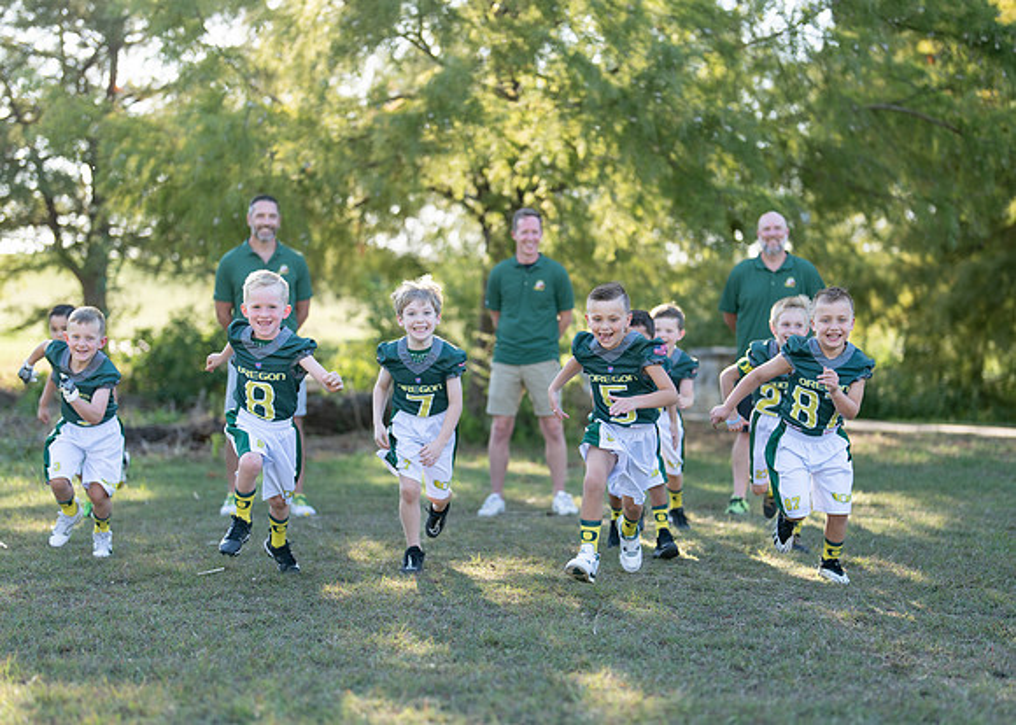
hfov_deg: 31.0
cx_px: 530
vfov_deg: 22.4
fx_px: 1833
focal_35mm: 64
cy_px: 402
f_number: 1.2
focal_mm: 50
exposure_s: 1/1250
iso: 125
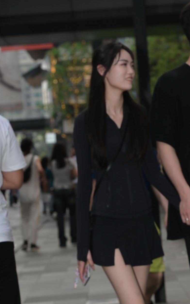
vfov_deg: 14.6
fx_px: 1176
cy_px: 246
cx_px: 122
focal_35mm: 142
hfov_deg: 9.2
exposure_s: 1/200
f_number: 5.6
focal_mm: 70
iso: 400
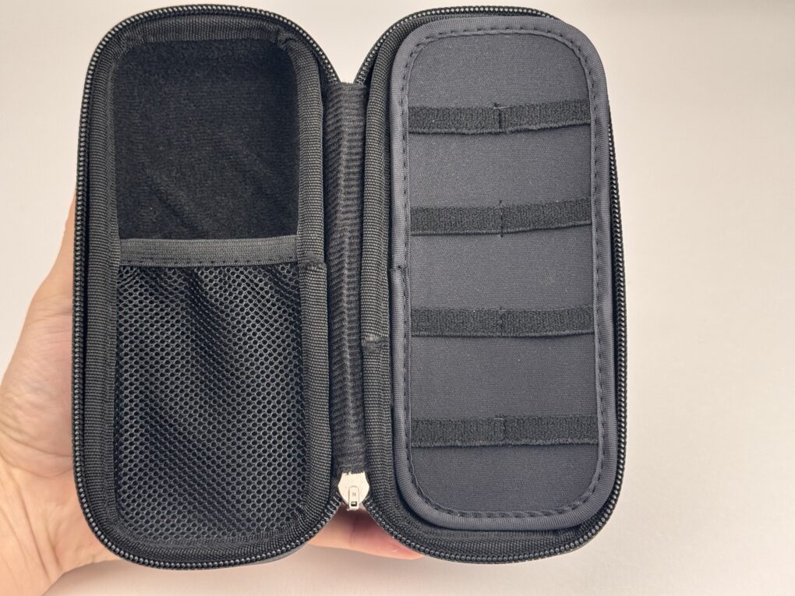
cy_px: 298
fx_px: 1102
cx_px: 398
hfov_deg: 39.7
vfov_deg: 30.3
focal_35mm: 48
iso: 64
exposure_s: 1/428
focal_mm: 6.76
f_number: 1.78
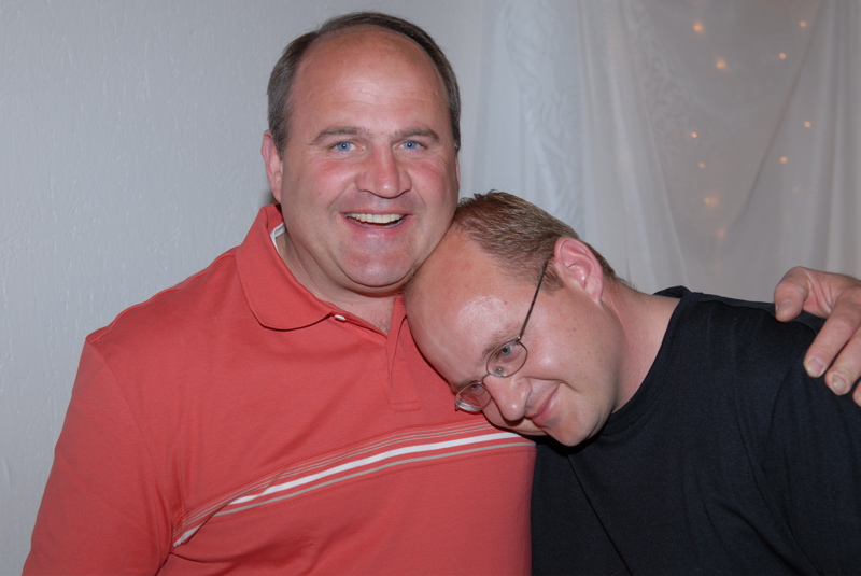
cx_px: 430
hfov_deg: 31.9
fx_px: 1508
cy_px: 288
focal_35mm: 63
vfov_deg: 21.6
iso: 100
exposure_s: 1/60
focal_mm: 42
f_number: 4
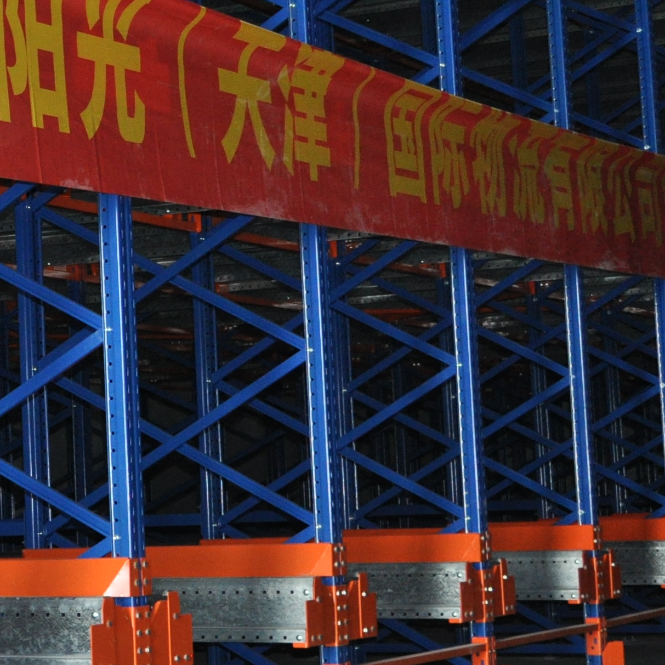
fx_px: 2347
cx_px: -99
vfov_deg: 16.1
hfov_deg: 15.6
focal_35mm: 108
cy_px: 207
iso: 800
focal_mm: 24
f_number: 3.8
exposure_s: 1/60
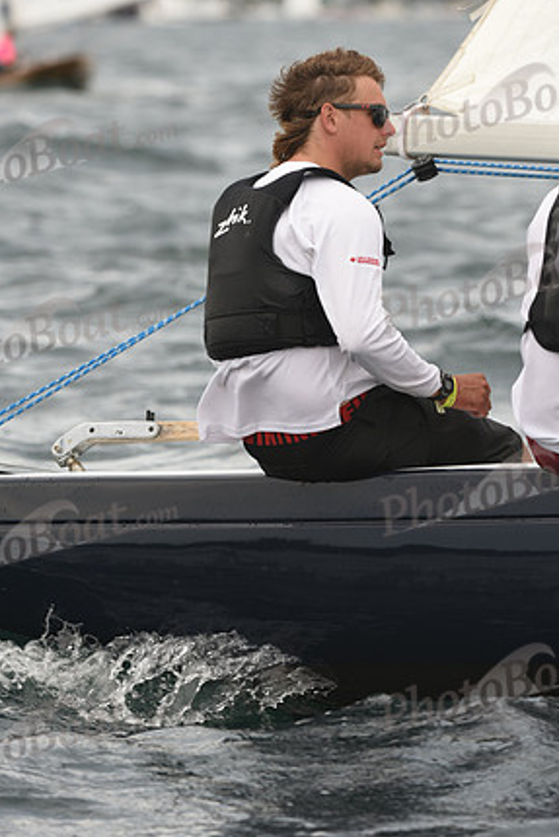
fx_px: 7540
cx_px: 280
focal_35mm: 324
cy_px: 413
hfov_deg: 4.2
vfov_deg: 6.4
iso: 250
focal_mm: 240
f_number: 4.5
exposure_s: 1/640
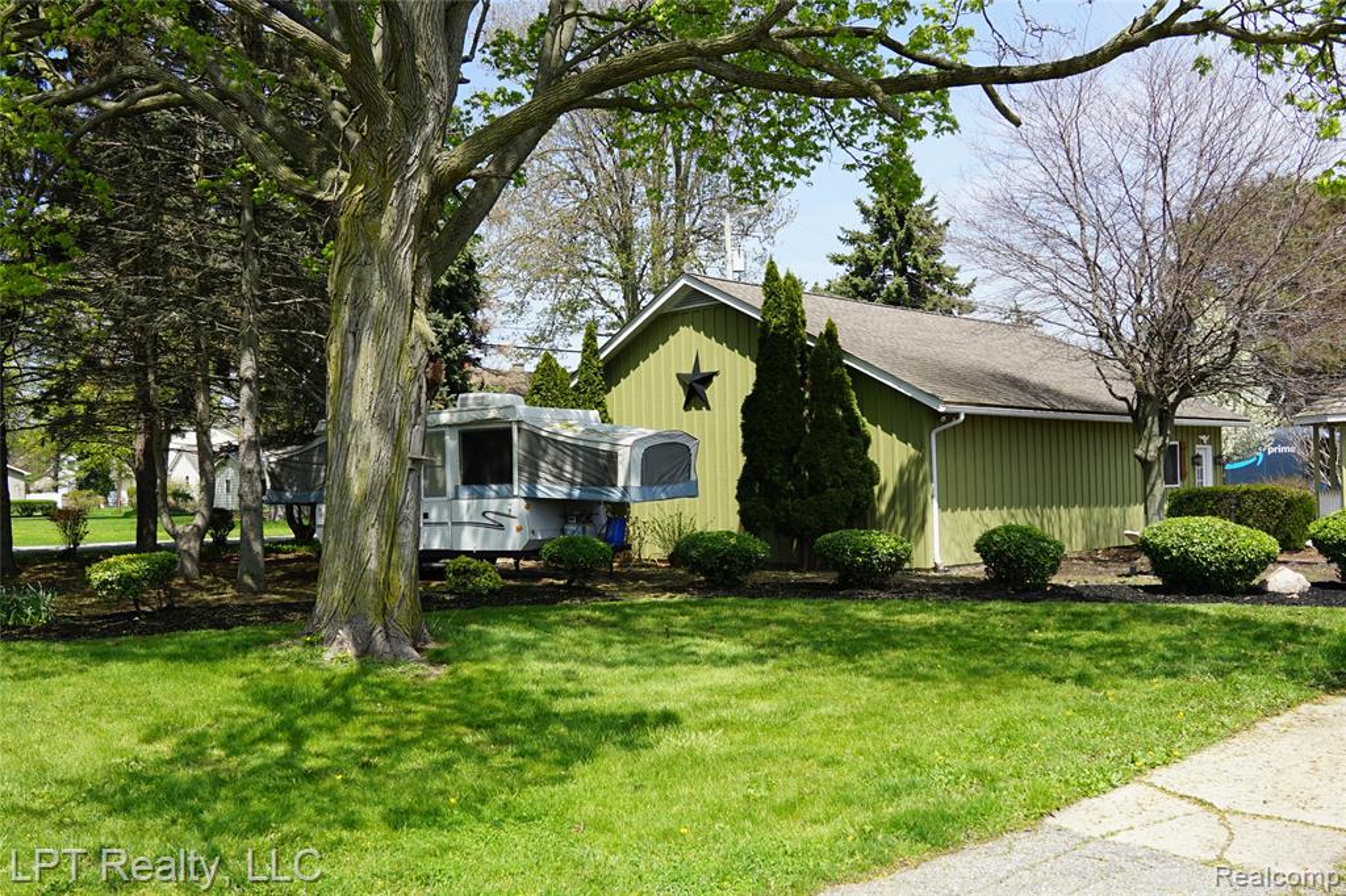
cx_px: 673
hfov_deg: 60.3
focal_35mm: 31
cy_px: 448
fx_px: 1159
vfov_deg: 42.3
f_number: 10
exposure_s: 1/100
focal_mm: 21
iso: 100
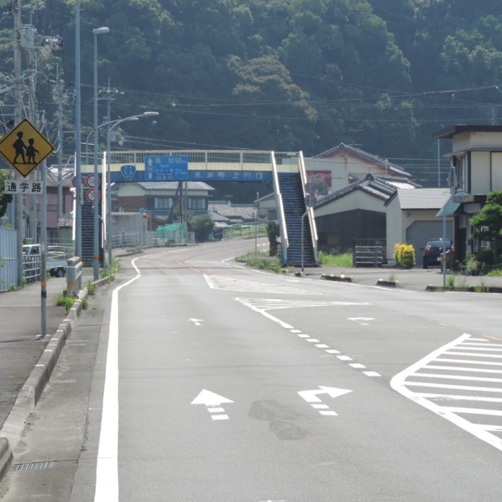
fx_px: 2822
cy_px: 250
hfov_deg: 10.2
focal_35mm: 172
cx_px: 264
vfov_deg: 10.2
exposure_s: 1/500
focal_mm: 25.8
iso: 80
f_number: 4.4
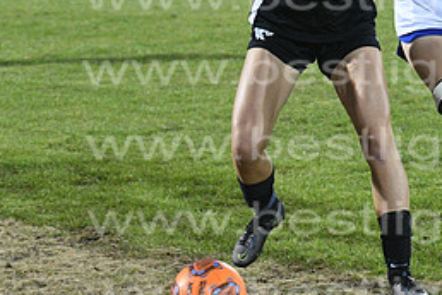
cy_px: 35
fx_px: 2897
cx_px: 475
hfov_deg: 8.7
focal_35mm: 236
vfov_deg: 5.8
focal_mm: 70
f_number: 2.8
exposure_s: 1/800
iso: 6400
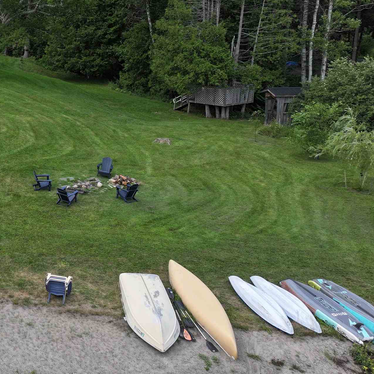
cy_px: 135
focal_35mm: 51
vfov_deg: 33.2
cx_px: -56
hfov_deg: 29.5
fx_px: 623
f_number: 2.8
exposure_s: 1/1000
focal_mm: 12.29
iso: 170
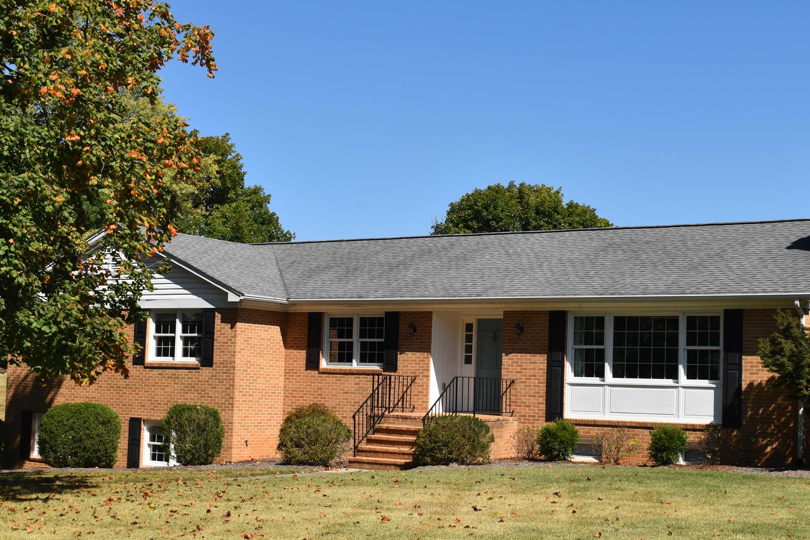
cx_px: 464
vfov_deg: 24.2
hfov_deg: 35.6
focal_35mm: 56
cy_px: 296
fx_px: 1260
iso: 100
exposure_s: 1/320
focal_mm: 28
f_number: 9
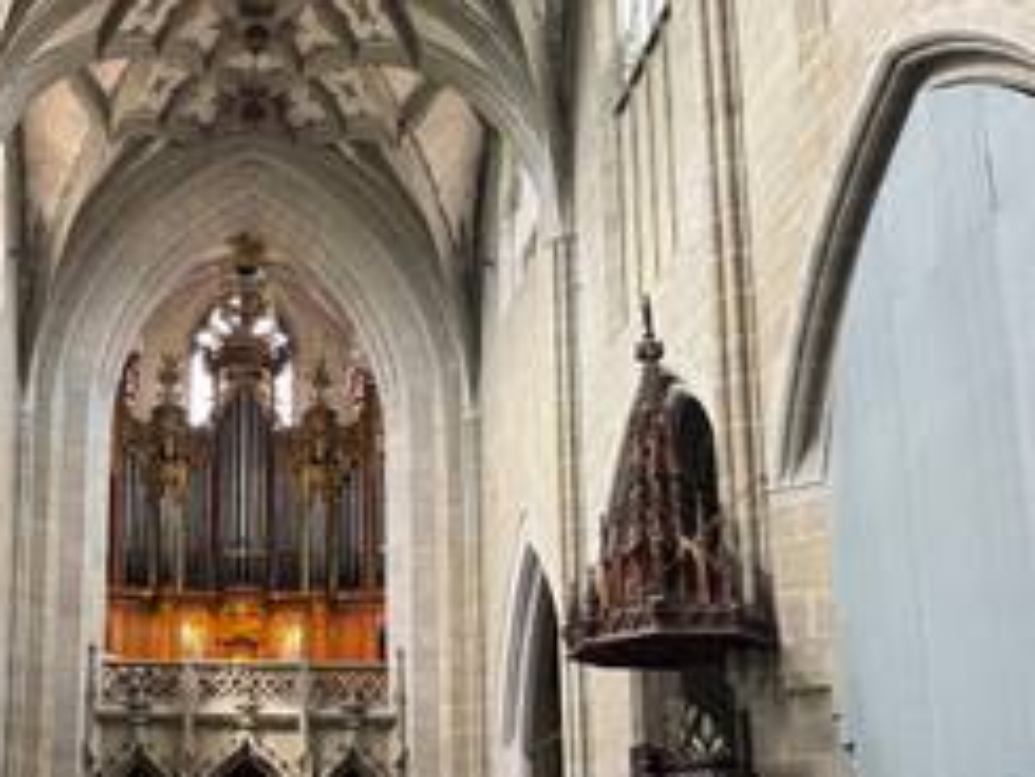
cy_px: 621
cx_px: 258
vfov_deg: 30.2
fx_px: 1406
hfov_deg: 39.3
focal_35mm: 47
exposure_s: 1/60
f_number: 1.78
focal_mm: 6.76
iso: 250
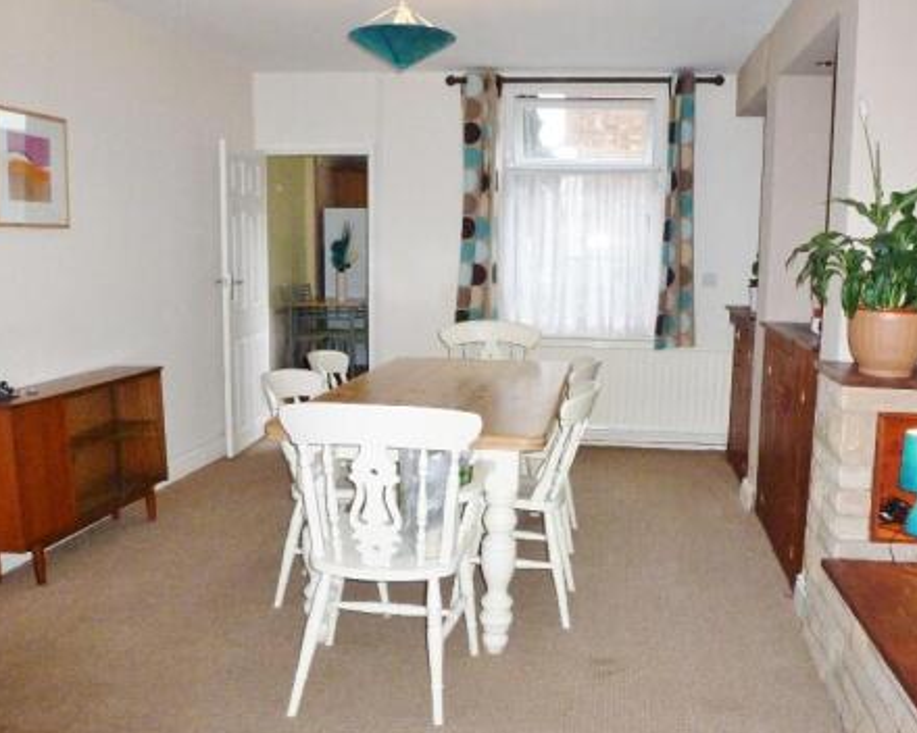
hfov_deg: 56.9
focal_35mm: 31
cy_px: 372
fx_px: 841
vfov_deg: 47.1
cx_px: 532
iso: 400
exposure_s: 1/60
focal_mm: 4.3
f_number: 3.3
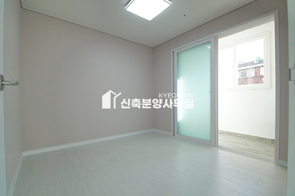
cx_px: 148
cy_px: 98
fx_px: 123
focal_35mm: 15
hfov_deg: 100.4
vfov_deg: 77.2
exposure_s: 1/400
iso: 1600
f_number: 5
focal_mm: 10
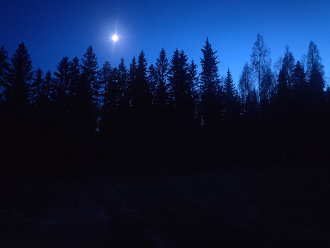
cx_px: 165
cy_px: 124
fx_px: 238
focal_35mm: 25
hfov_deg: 69.4
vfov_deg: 54.9
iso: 6400
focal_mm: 4.25
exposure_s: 1/4
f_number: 1.7
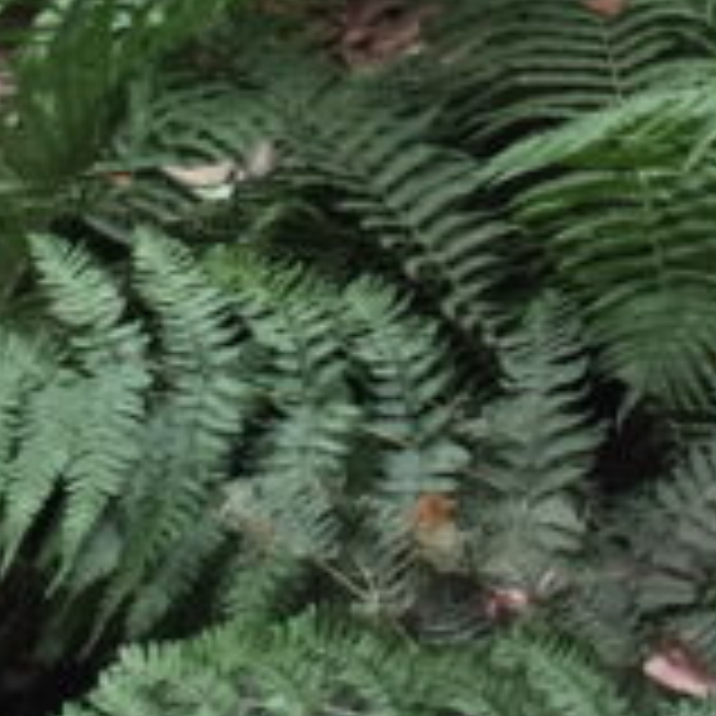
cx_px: 779
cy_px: -333
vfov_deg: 10.3
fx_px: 3861
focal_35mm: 165
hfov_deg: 10.5
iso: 50
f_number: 2.2
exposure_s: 1/15
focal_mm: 4.15
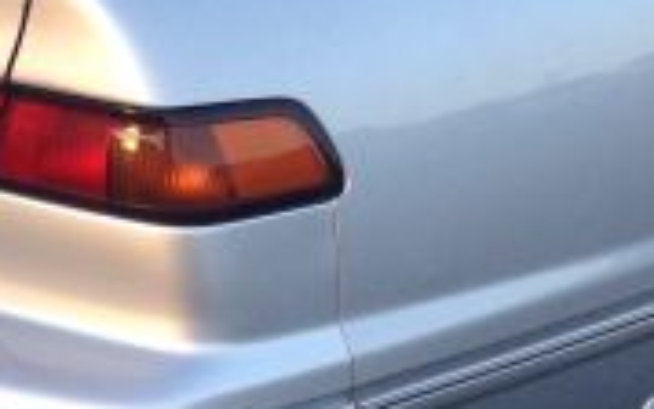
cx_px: 486
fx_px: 2781
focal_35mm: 156
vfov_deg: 8.4
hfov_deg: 13.4
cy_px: 91
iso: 64
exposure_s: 1/120
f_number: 2.4
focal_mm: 4.12
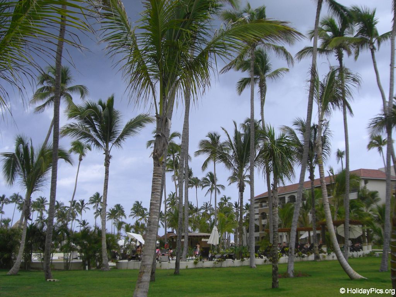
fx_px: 435
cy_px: 148
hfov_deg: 49.0
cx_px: 198
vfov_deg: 37.7
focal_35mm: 38
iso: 64
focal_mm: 6.2
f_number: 8
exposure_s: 1/125
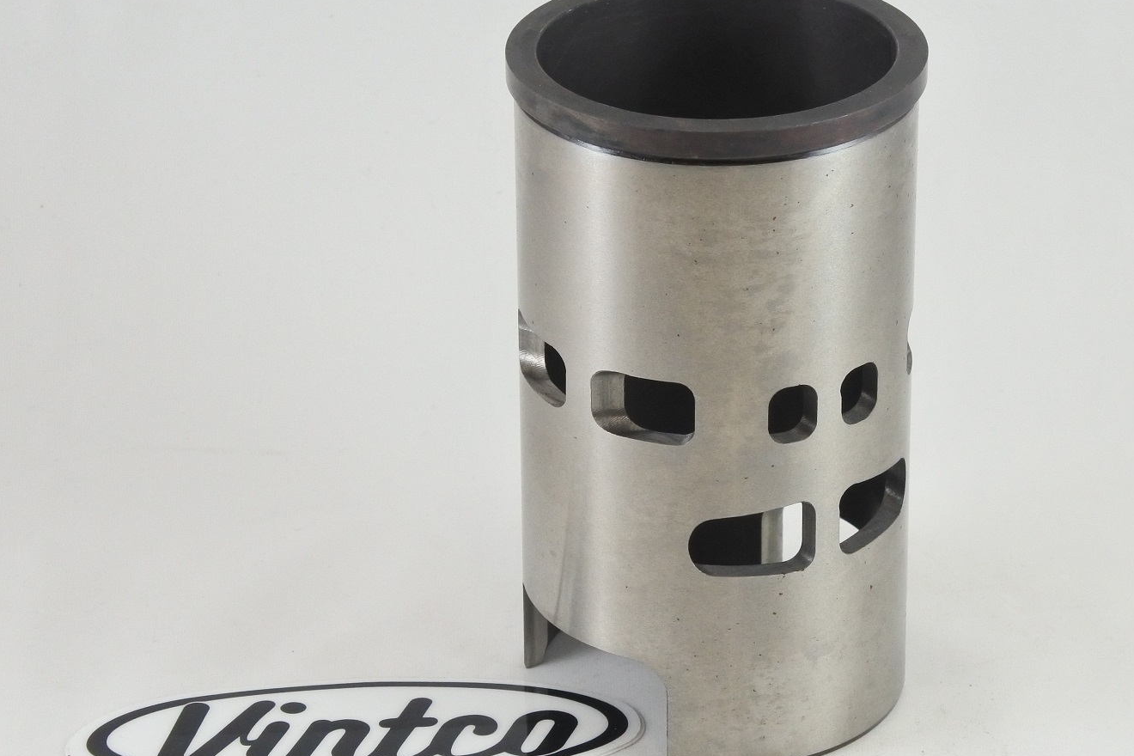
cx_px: 590
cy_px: 367
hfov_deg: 21.9
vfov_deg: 14.7
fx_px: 2929
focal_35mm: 93
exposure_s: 1/125
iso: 720
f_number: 5.3
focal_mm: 26.4
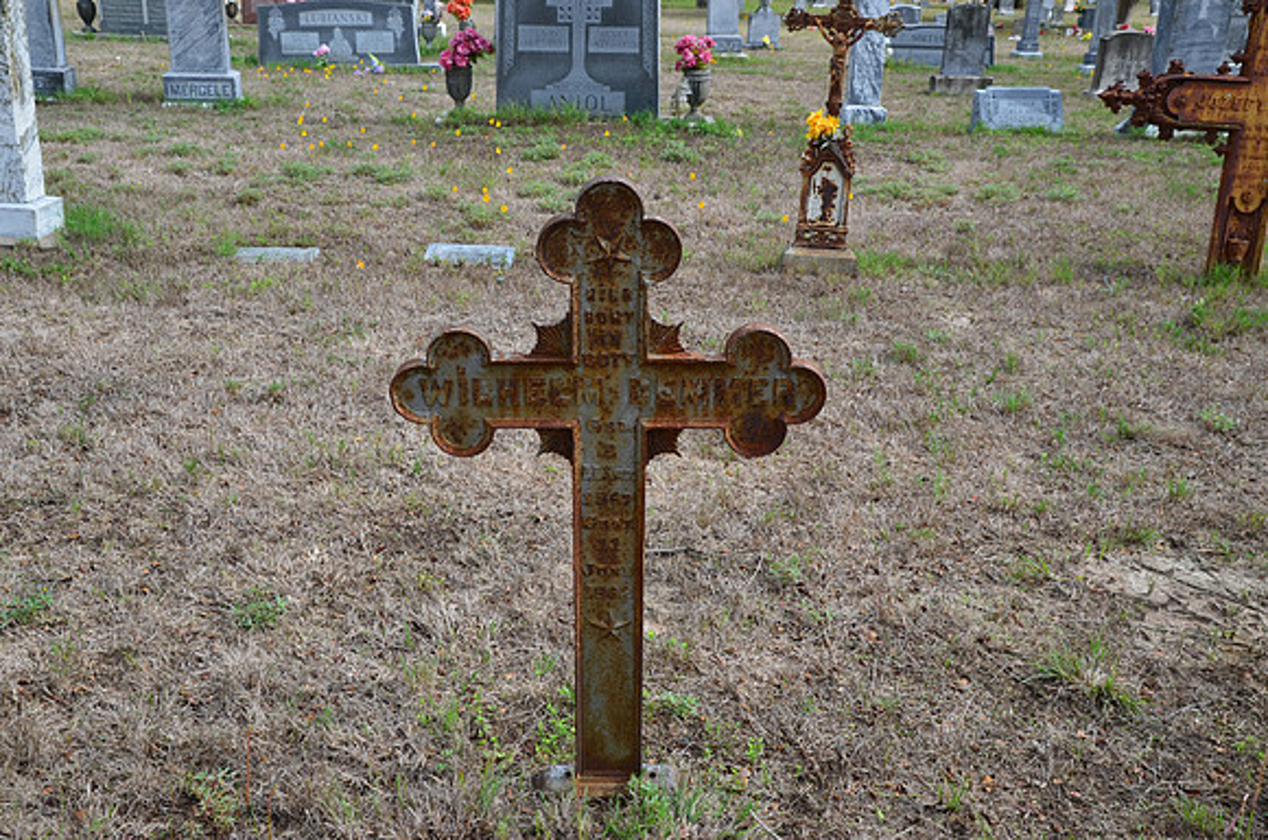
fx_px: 1265
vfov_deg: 36.7
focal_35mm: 36
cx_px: 634
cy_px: 420
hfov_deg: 53.2
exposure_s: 1/60
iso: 250
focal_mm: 24
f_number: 10
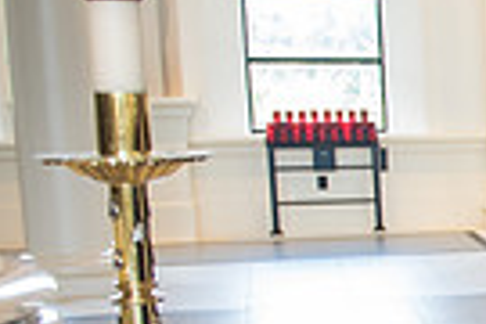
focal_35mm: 107
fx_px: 1444
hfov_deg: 14.9
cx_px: 1023
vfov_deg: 12.6
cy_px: 330
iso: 640
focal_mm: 24
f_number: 2.8
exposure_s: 1/160
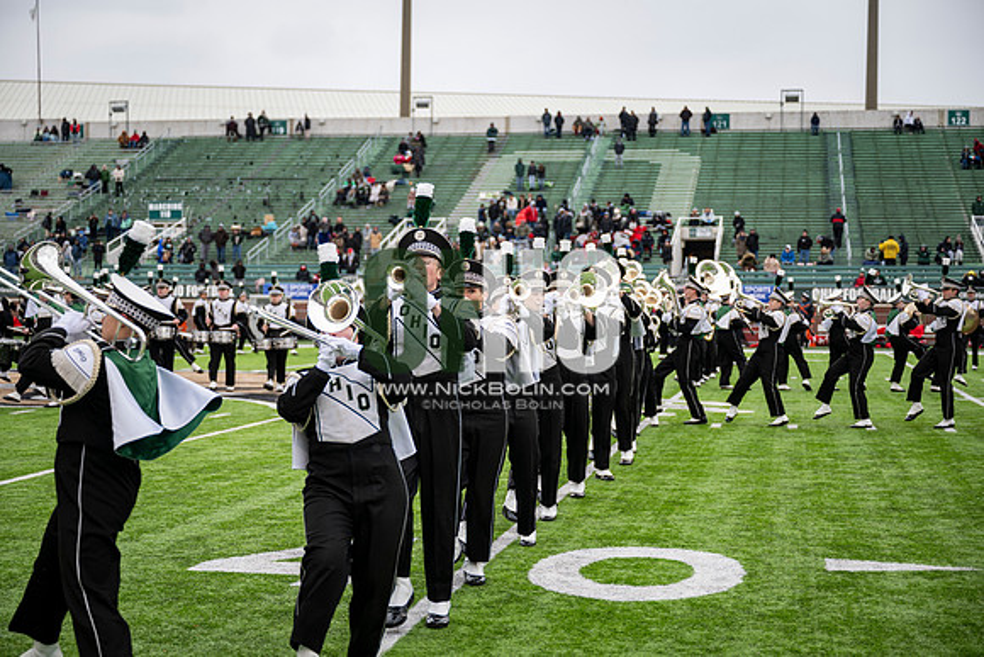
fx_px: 1558
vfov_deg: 23.8
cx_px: 492
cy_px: 328
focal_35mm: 57
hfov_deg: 35.0
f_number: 2.8
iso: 160
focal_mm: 57
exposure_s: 1/500
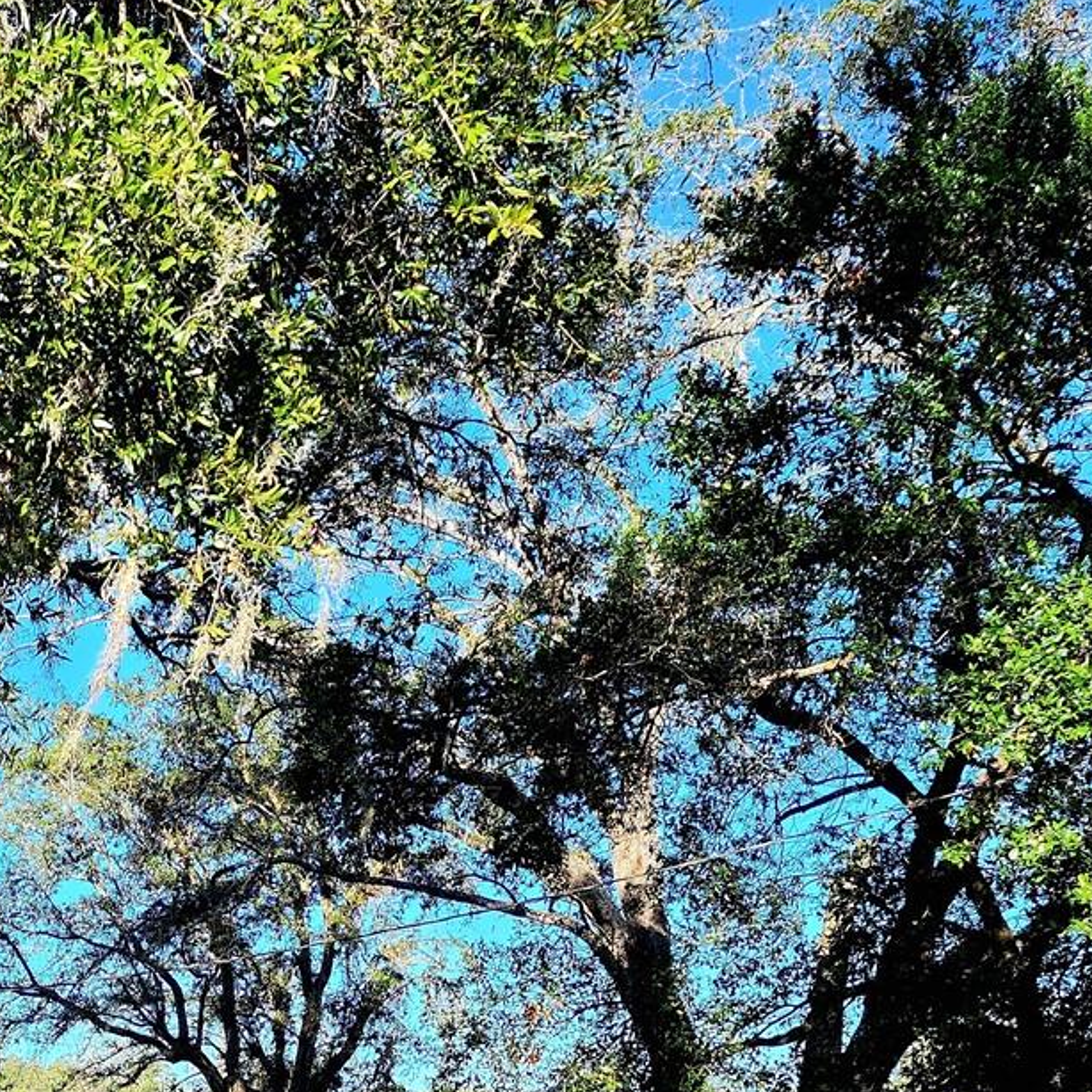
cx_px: -25
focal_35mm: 53
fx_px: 1892
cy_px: 925
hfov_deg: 29.8
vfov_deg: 31.1
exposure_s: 1/345
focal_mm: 6.4
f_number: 1.8
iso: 12
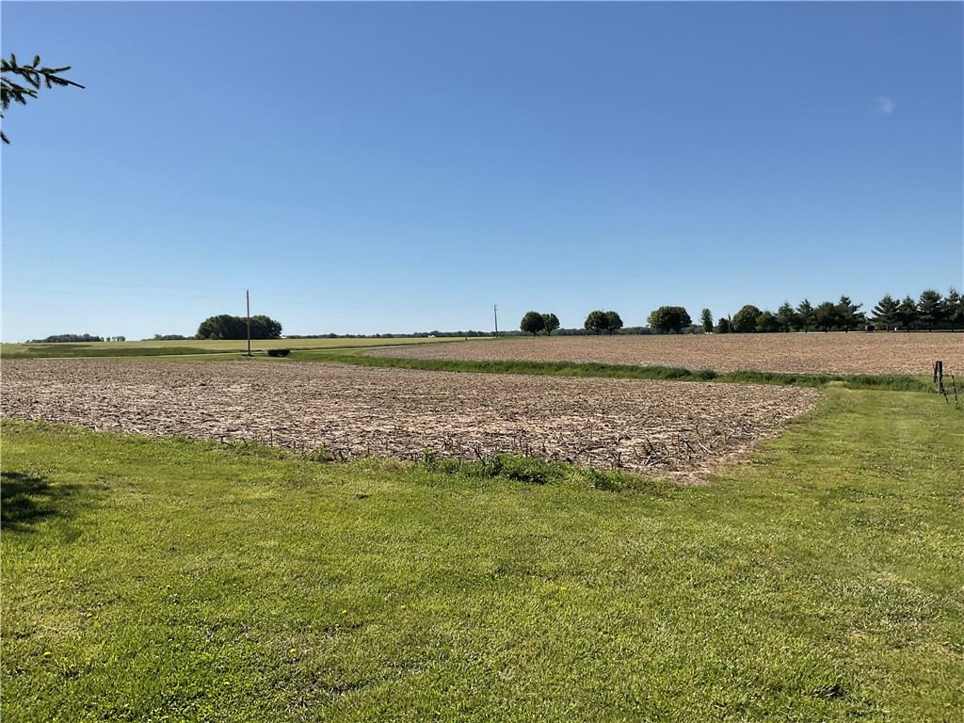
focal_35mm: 29
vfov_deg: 48.2
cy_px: 362
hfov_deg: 61.7
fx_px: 808
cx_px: 482
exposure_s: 1/3125
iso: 16
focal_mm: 3
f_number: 1.8
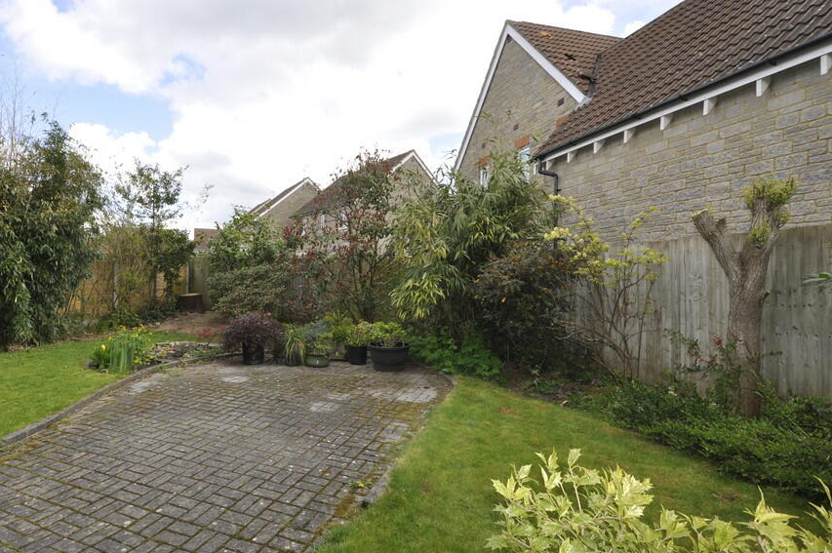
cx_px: 350
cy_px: 284
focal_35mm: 18
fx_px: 416
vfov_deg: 67.3
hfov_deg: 89.3
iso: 200
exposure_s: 1/200
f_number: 7.1
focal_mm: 10
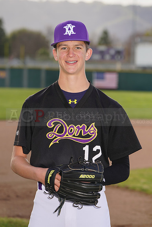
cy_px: 114
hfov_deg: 7.8
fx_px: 1120
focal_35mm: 177
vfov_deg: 11.6
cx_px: 76
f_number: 7.1
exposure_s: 1/200
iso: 100
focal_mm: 177
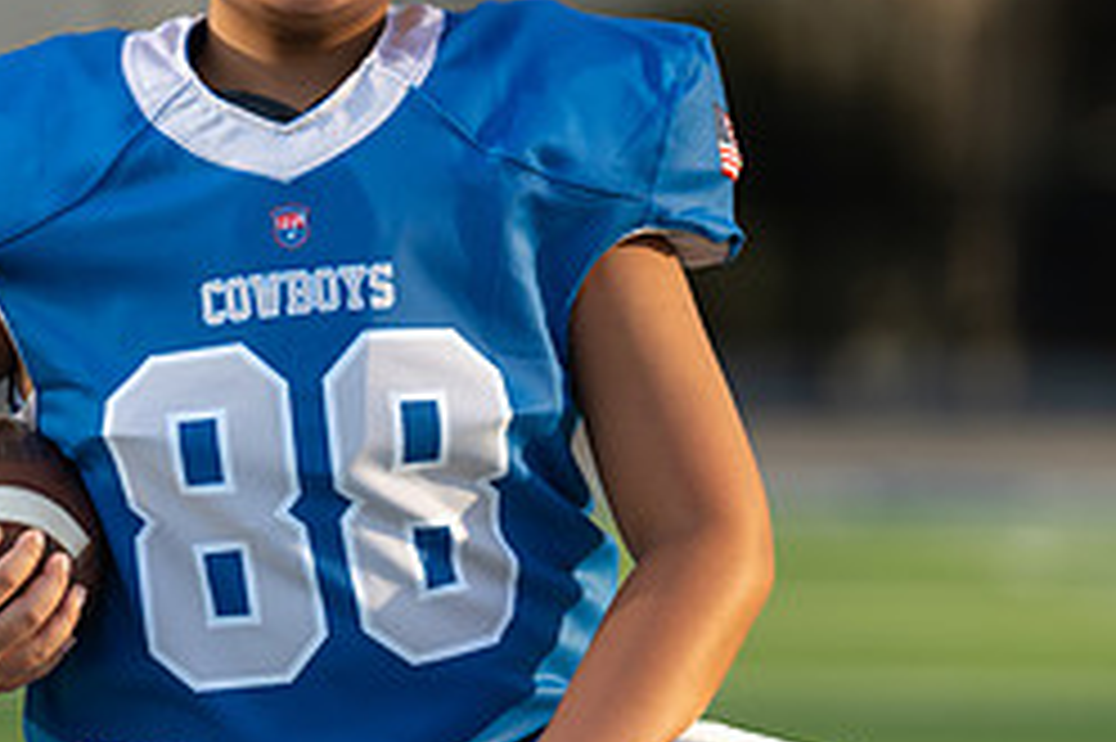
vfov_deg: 3.6
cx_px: 306
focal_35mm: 377
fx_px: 11679
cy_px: 299
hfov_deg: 5.5
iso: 100
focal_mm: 161
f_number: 2.8
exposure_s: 1/640
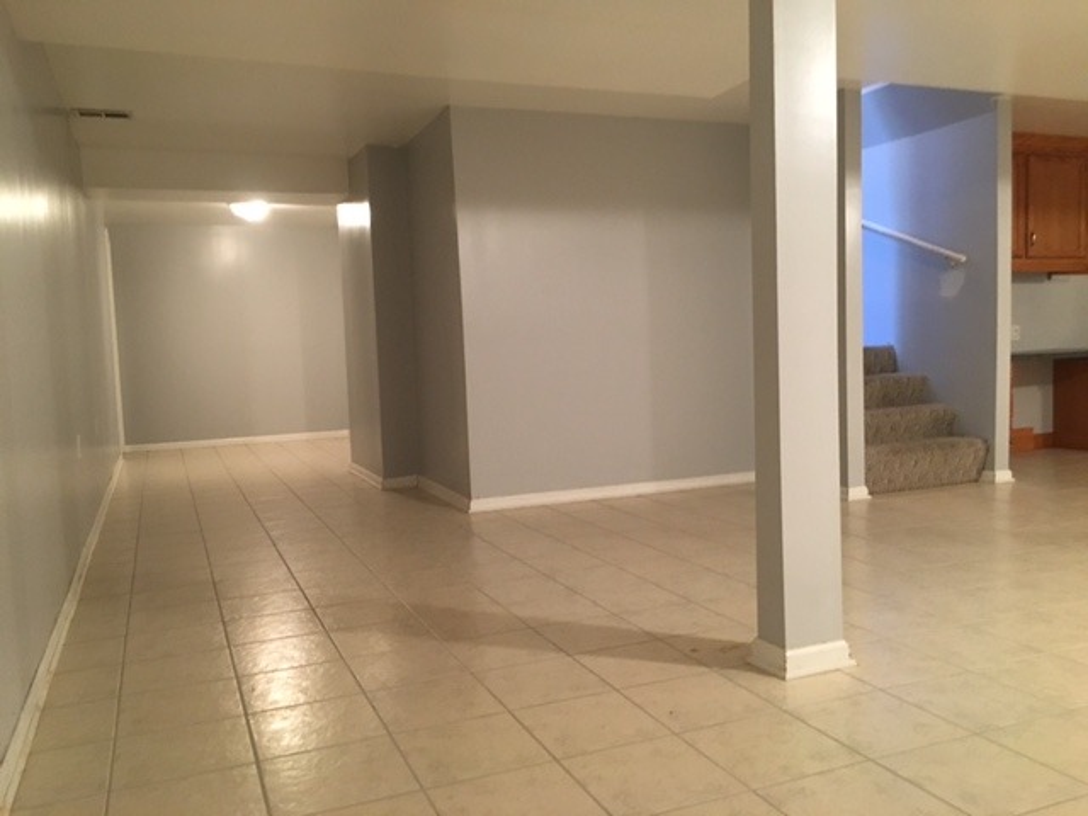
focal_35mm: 29
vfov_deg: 48.2
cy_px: 408
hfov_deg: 61.7
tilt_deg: -4.6
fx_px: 911
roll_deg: +2.4
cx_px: 544
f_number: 2.2
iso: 200
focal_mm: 4.15
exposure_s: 1/17
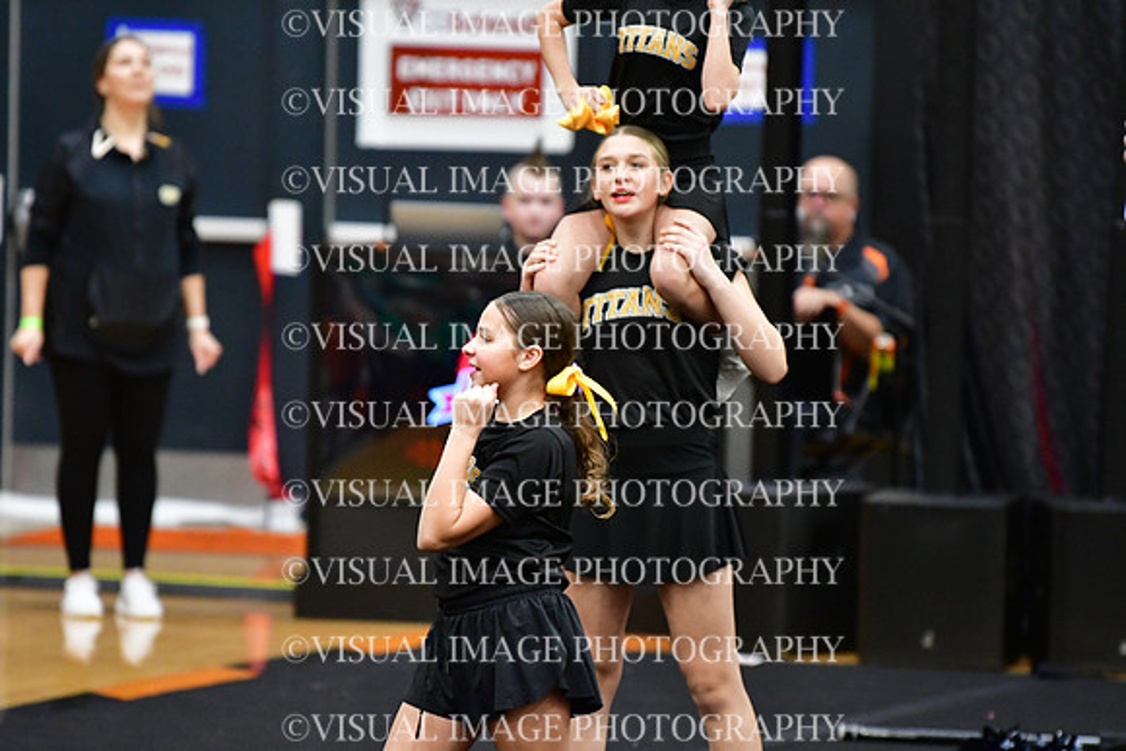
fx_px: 9385
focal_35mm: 300
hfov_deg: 6.9
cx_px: 563
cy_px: 376
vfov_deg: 4.6
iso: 5000
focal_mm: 200
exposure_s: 1/500
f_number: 3.2
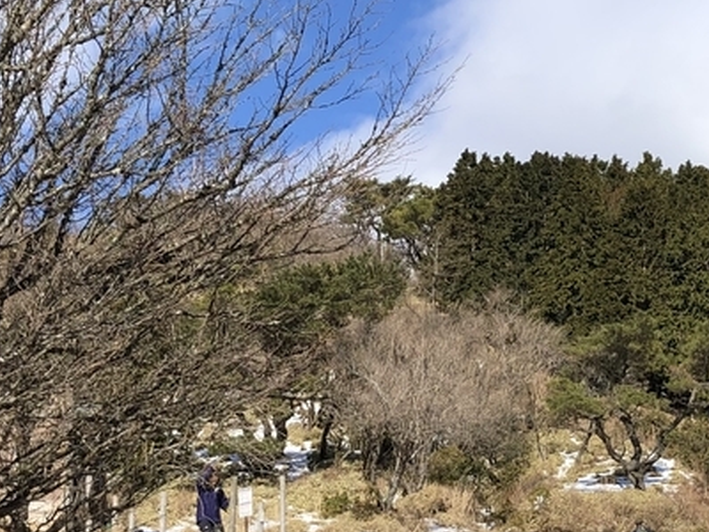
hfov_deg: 23.1
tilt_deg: +7.6
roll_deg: +2.0
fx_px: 1720
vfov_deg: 17.3
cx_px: 505
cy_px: 482
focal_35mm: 84
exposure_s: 1/2208
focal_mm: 3.99
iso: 20
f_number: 1.8
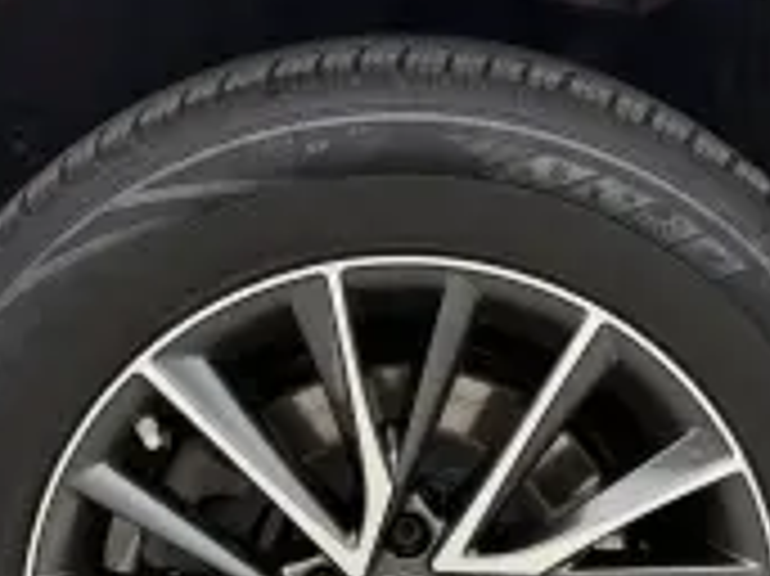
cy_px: 590
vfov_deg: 14.4
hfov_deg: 19.5
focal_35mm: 101
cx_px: 437
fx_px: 2245
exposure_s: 1/242
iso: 100
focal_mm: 6.76
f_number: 1.78
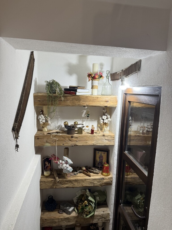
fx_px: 159
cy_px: 115
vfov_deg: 71.6
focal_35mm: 24
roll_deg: -2.4
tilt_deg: -9.2
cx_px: 86
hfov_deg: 56.8
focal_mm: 6.76
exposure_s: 1/100
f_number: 1.78
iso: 160
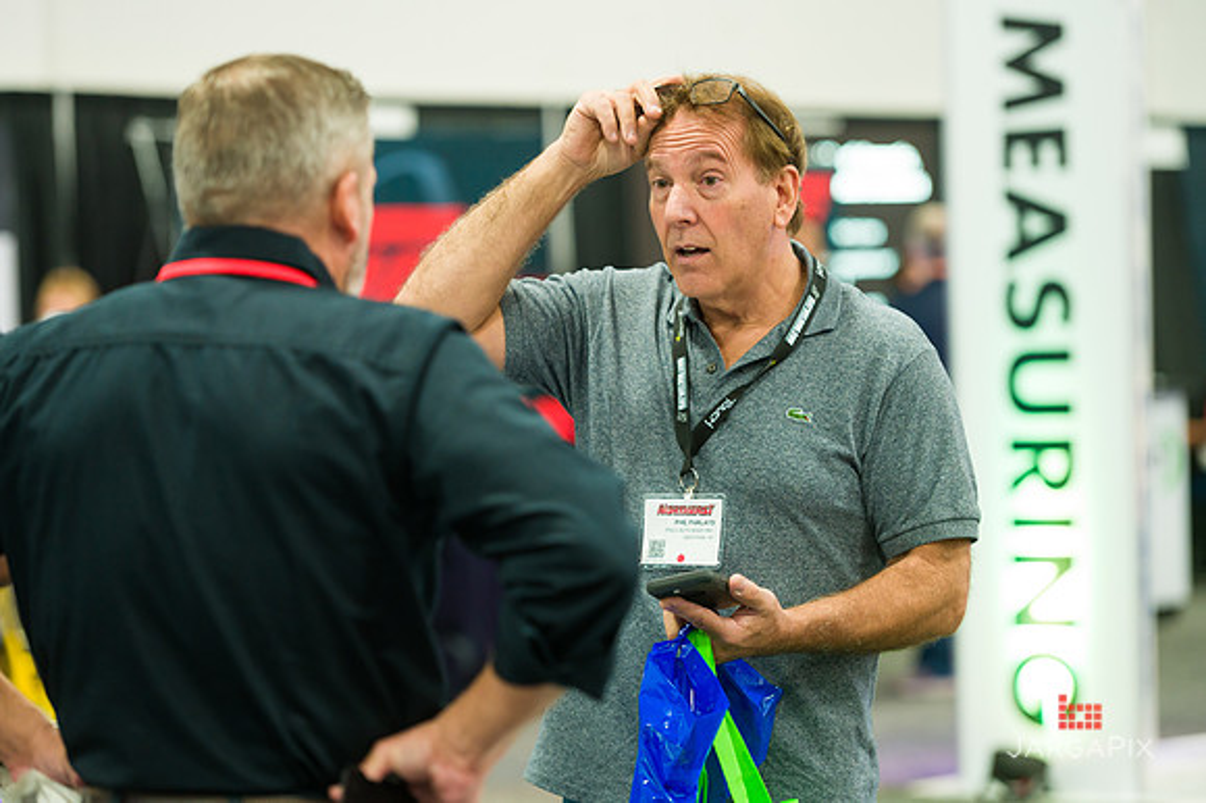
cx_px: 603
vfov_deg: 11.0
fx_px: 4185
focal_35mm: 125
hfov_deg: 16.4
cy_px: 402
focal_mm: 125
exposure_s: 1/100
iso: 1600
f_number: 3.2
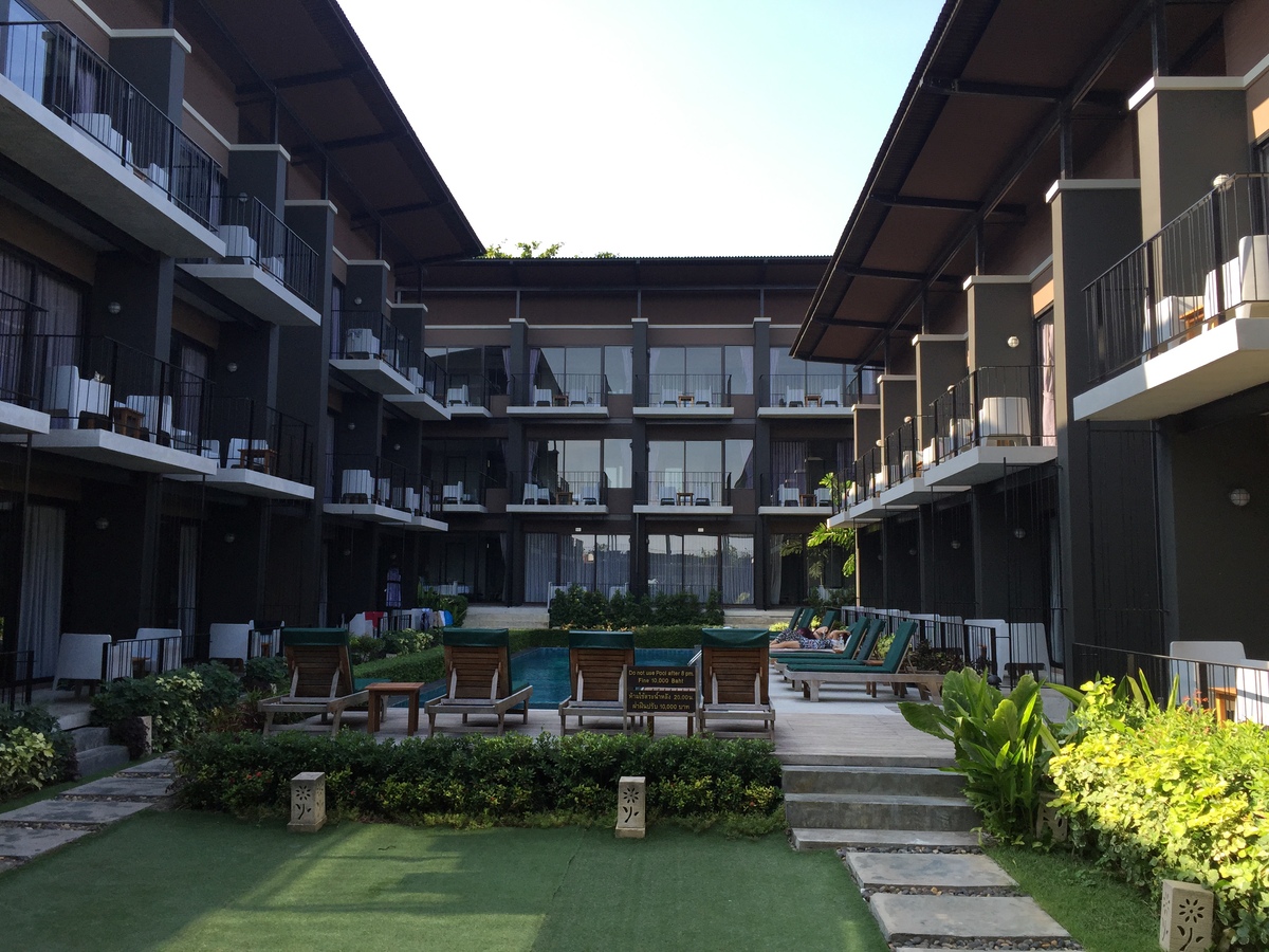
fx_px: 1063
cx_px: 634
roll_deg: -1.0
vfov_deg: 48.2
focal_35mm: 29
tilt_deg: +6.2
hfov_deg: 61.7
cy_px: 476
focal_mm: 4.15
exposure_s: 1/455
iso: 32
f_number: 2.2
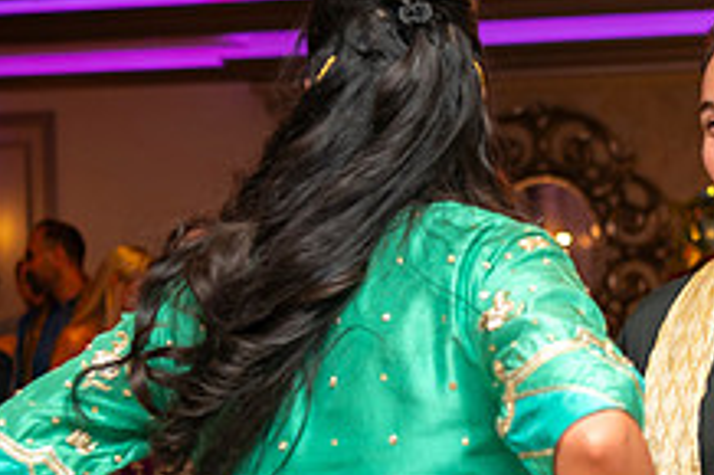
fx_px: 2457
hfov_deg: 16.4
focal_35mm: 124
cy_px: 401
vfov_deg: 11.0
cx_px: 599
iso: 800
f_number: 2.8
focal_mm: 40
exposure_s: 1/160
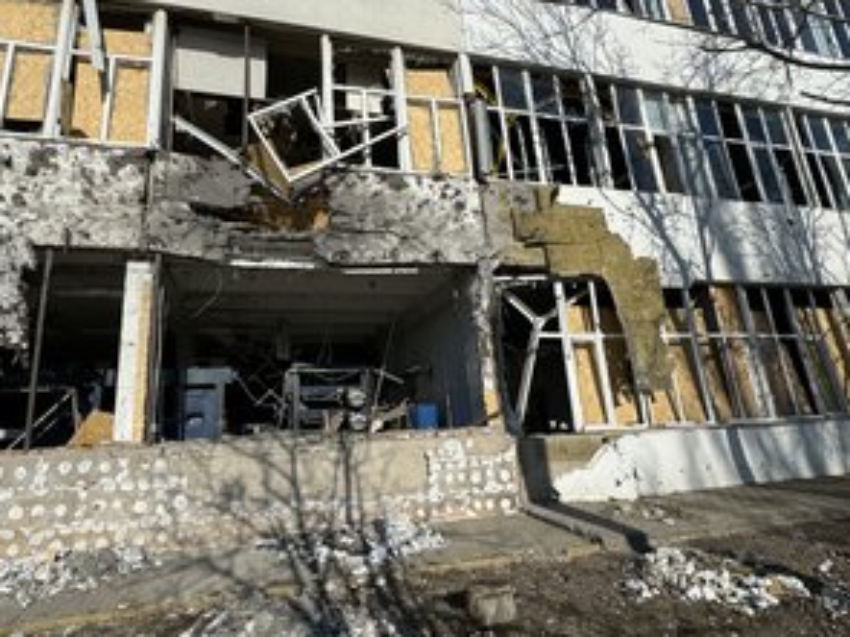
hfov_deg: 84.1
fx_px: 466
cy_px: 317
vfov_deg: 68.6
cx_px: 360
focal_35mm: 19
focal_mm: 2.22
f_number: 2.2
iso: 50
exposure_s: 1/3247
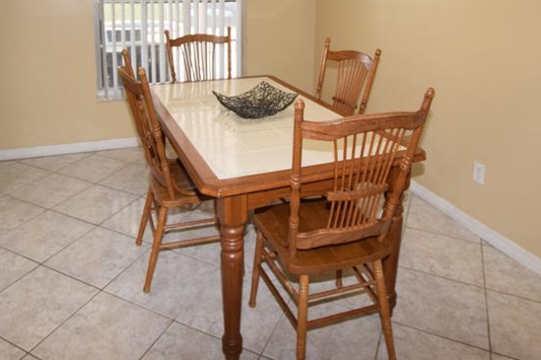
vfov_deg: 43.4
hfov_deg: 65.4
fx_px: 420
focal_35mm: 28
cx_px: 242
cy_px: 54
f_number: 5
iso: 800
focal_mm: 10
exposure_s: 1/100
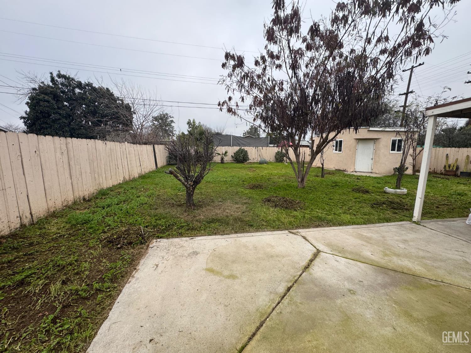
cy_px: 176
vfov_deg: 85.7
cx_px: 236
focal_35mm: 14
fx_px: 190
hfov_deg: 102.1
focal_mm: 2.22
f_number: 2.2
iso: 80
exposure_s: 1/99
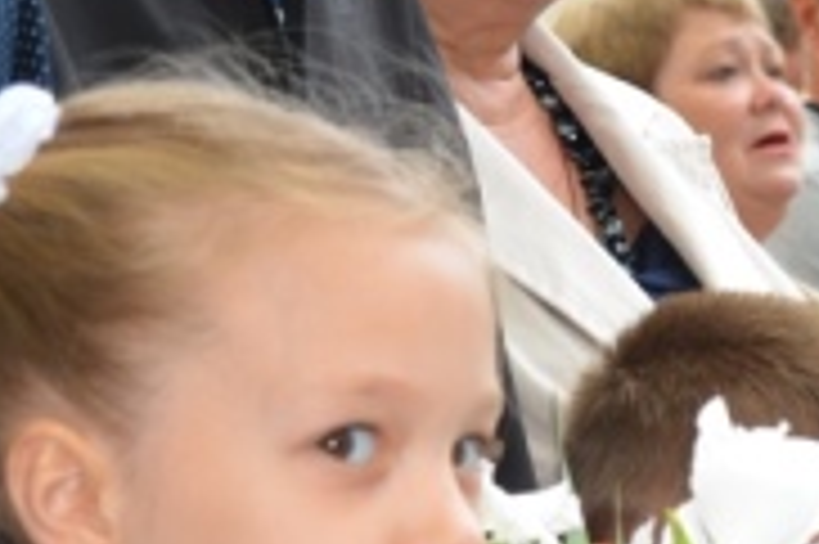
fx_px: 5182
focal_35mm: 228
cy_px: 688
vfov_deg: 6.0
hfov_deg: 8.8
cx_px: 1336
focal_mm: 46
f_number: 5.6
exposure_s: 1/30
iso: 140
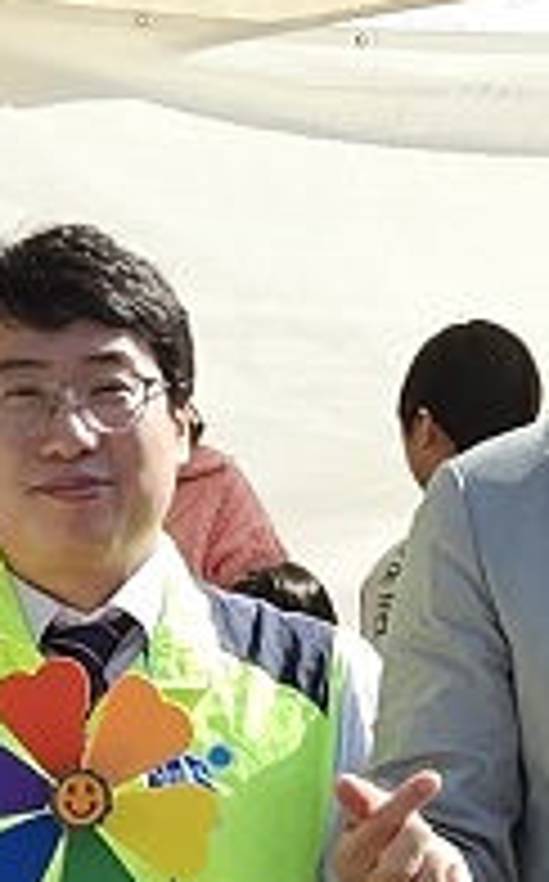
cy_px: 860
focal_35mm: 249
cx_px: 234
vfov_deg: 8.4
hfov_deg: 5.3
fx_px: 5978
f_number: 1.8
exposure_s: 1/1325
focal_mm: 5.4
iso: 40
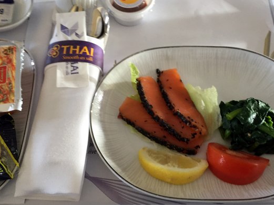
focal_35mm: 39
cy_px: 104
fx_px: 308
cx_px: 129
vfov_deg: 36.8
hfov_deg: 47.9
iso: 125
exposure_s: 1/30
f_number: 2.2
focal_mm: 4.15
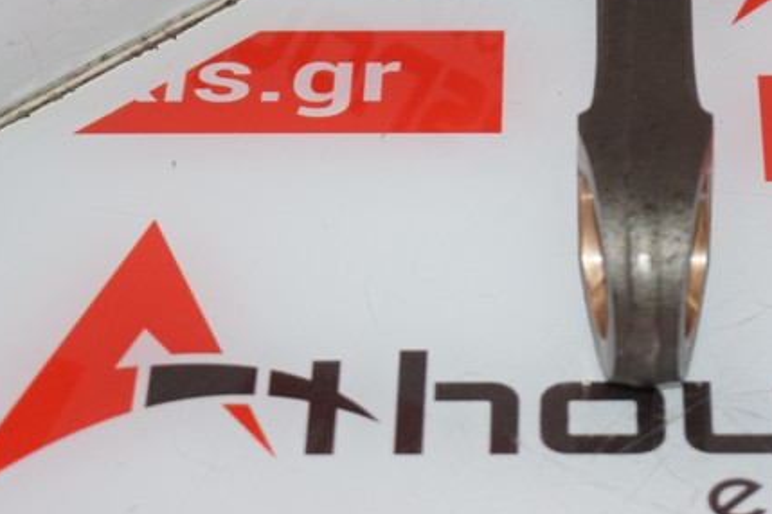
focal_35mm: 161
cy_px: -31
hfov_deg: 12.7
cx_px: 659
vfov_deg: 8.5
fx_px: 3452
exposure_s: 1/200
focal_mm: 46
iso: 500
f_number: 5.3
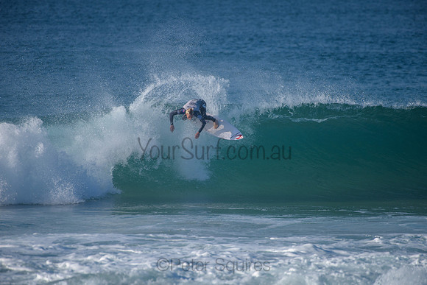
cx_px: 214
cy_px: 142
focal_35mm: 515
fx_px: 6107
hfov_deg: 4.0
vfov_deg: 2.7
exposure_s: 1/2000
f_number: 5.6
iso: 220
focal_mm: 500
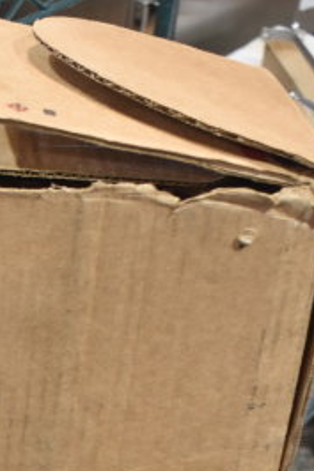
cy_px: 709
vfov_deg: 15.3
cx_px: -87
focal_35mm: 124
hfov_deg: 10.8
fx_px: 1624
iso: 560
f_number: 3.8
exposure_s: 1/40
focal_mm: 24
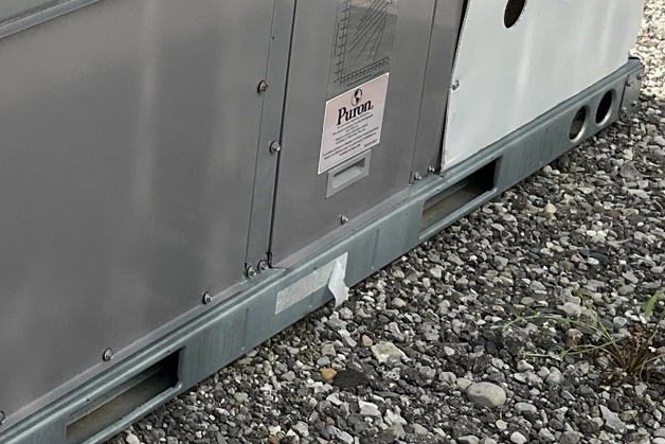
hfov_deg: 20.3
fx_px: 1774
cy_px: 65
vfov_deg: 14.2
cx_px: -57
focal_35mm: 96
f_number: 1.8
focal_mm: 3
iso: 25
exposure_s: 1/1534
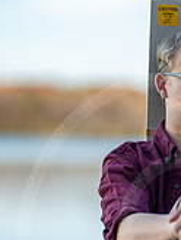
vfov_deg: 8.8
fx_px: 1553
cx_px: 213
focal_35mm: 223
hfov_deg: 6.6
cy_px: 249
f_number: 1.2
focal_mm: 85
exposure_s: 1/2000
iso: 125
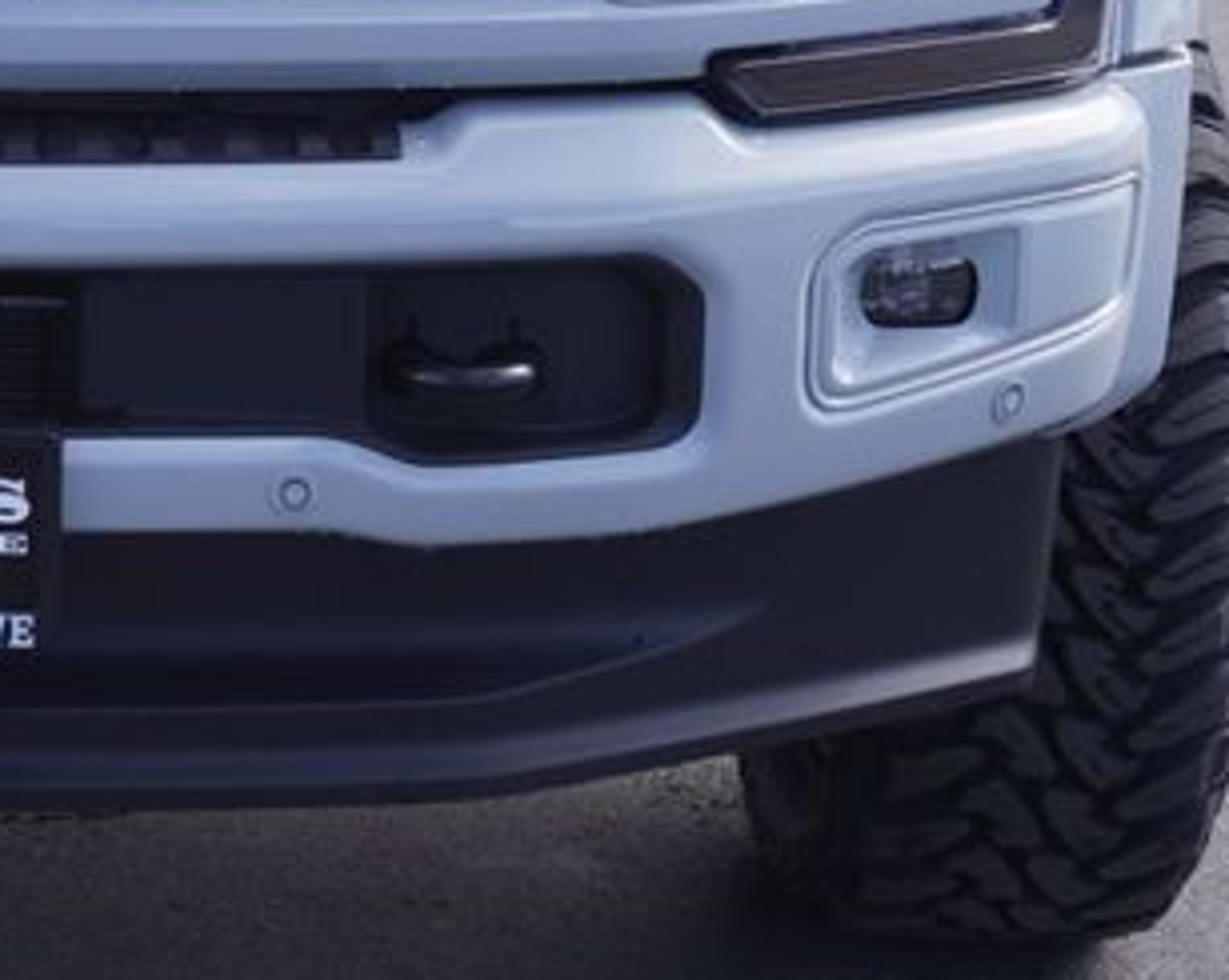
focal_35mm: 118
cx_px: -88
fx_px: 4272
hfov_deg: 16.0
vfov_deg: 12.8
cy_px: -164
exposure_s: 1/160
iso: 100
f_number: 7.1
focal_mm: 25
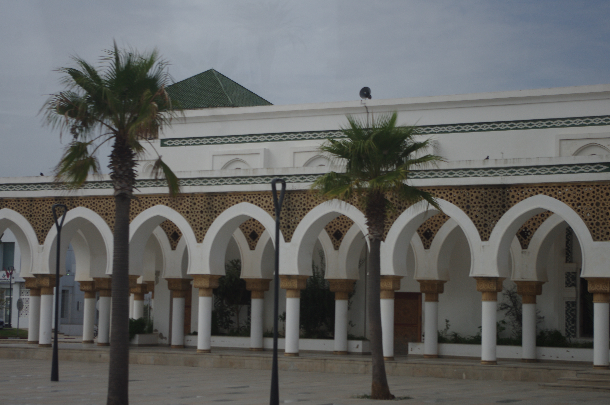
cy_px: 202
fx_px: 1388
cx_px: 305
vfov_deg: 16.6
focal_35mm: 82
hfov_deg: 24.8
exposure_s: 1/160
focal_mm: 55
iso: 200
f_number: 7.1
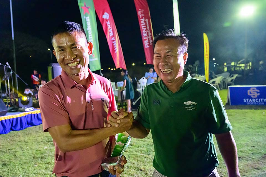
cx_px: 133
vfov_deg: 42.3
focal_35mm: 31
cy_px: 88
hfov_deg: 60.3
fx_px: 229
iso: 20000
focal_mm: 31
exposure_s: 1/250
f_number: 4.5
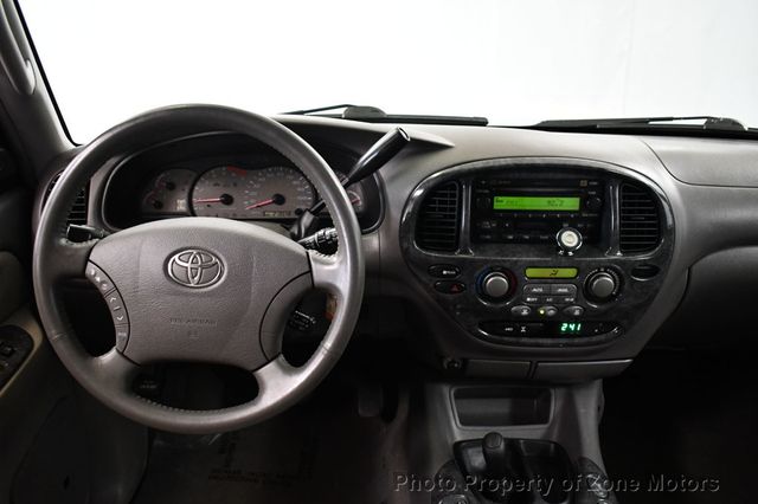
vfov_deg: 42.3
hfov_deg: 60.3
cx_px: 379
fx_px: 652
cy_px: 252
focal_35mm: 31
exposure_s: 1/80
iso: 3200
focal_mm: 21
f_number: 3.8
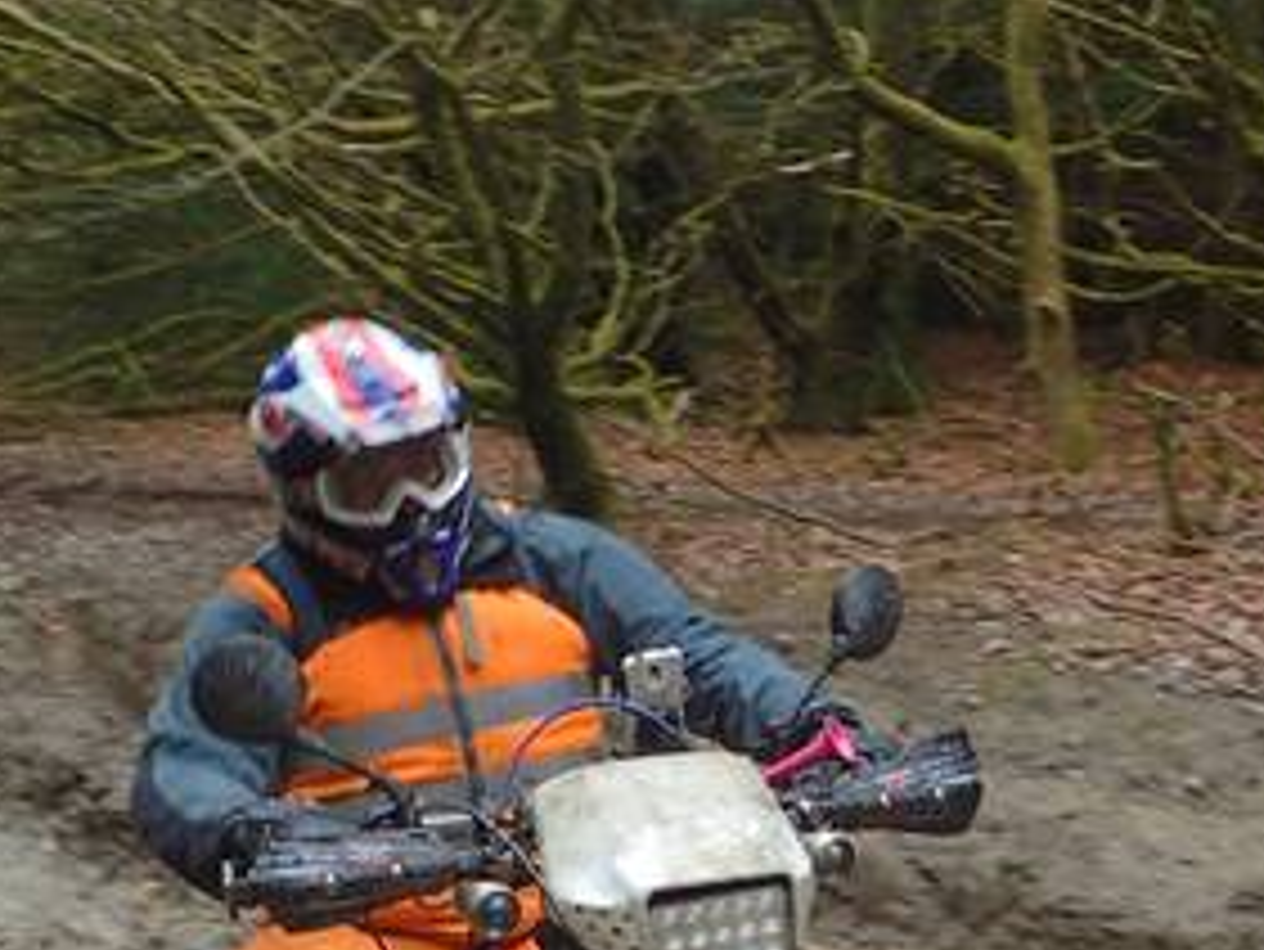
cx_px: 940
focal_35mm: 64
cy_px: 774
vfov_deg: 22.6
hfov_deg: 29.8
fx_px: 2338
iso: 100
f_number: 2.8
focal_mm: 4.5
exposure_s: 1/60
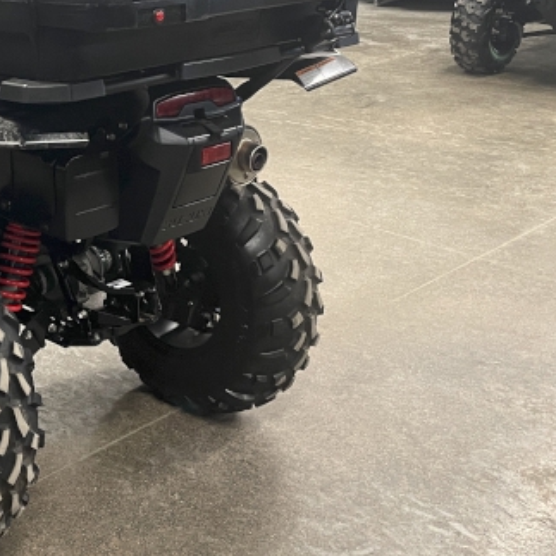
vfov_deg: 29.6
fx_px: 1036
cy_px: 139
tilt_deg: -13.8
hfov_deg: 27.6
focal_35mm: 57
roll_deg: -0.2
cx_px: -50
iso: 400
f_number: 1.6
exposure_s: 1/60
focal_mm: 4.2
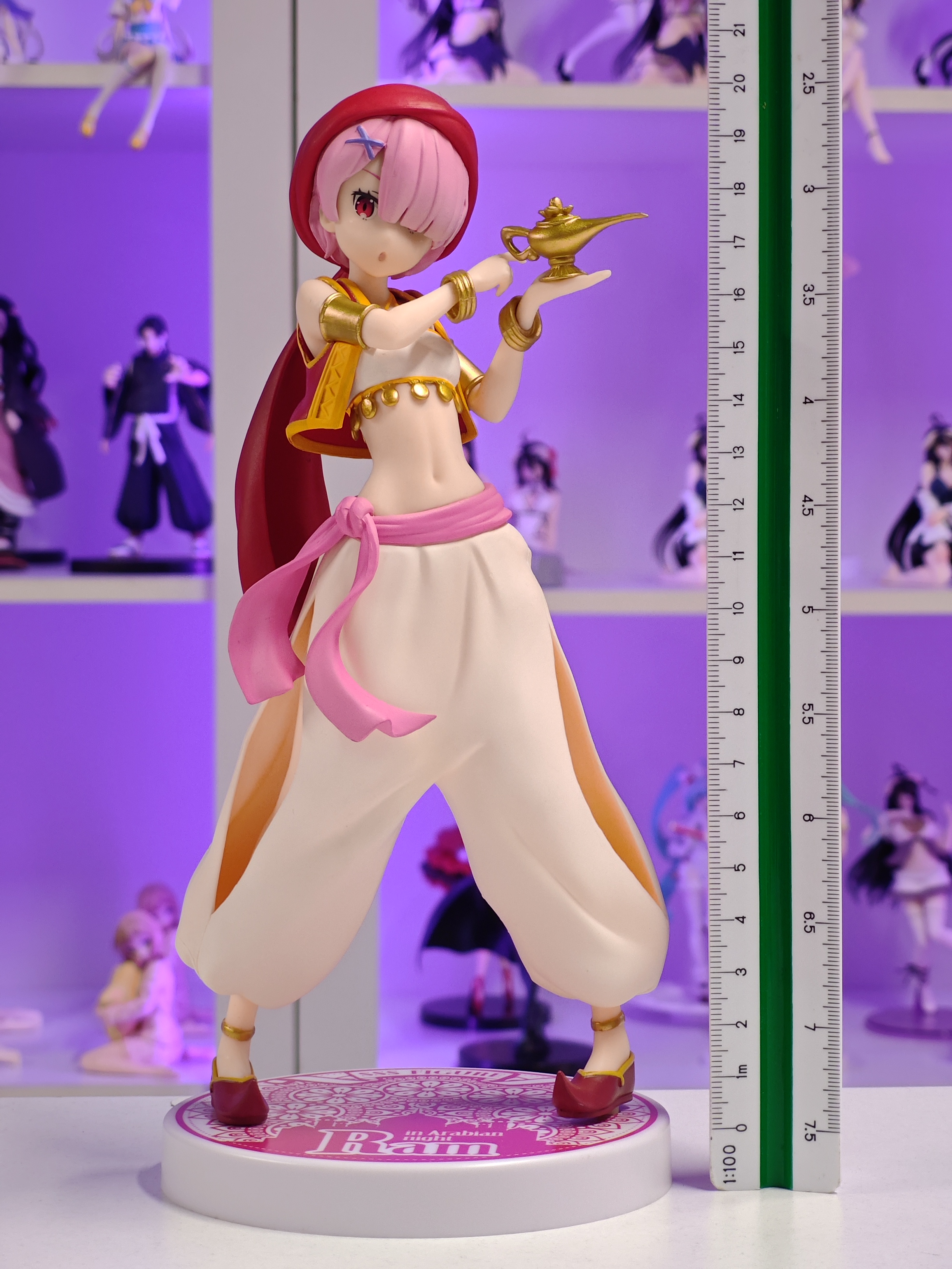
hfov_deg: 18.4
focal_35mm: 80
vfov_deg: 24.4
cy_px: 634
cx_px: 476
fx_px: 2934
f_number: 2.4
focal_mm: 7.48
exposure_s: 1/18.7
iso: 400
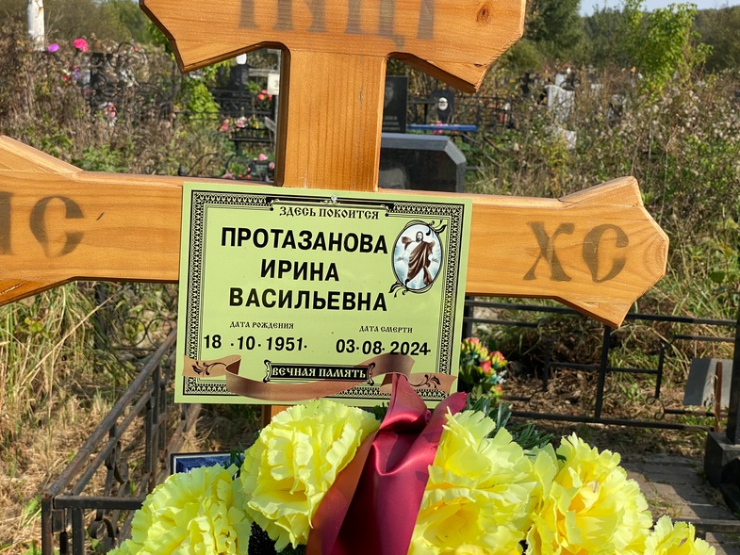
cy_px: 282
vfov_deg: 27.5
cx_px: 371
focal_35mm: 53
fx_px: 1133
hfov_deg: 36.2
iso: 20
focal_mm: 6
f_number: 2
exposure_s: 1/1332
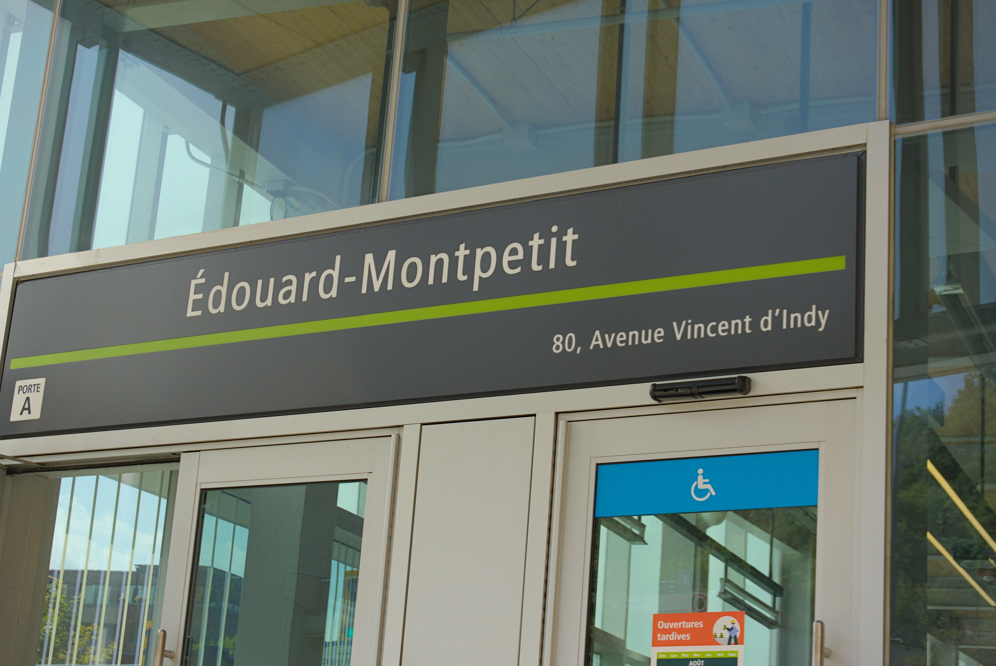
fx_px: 1883
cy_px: 313
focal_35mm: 68
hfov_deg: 29.6
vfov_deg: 20.1
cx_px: 445
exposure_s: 1/640
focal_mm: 22.46
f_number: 4
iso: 100
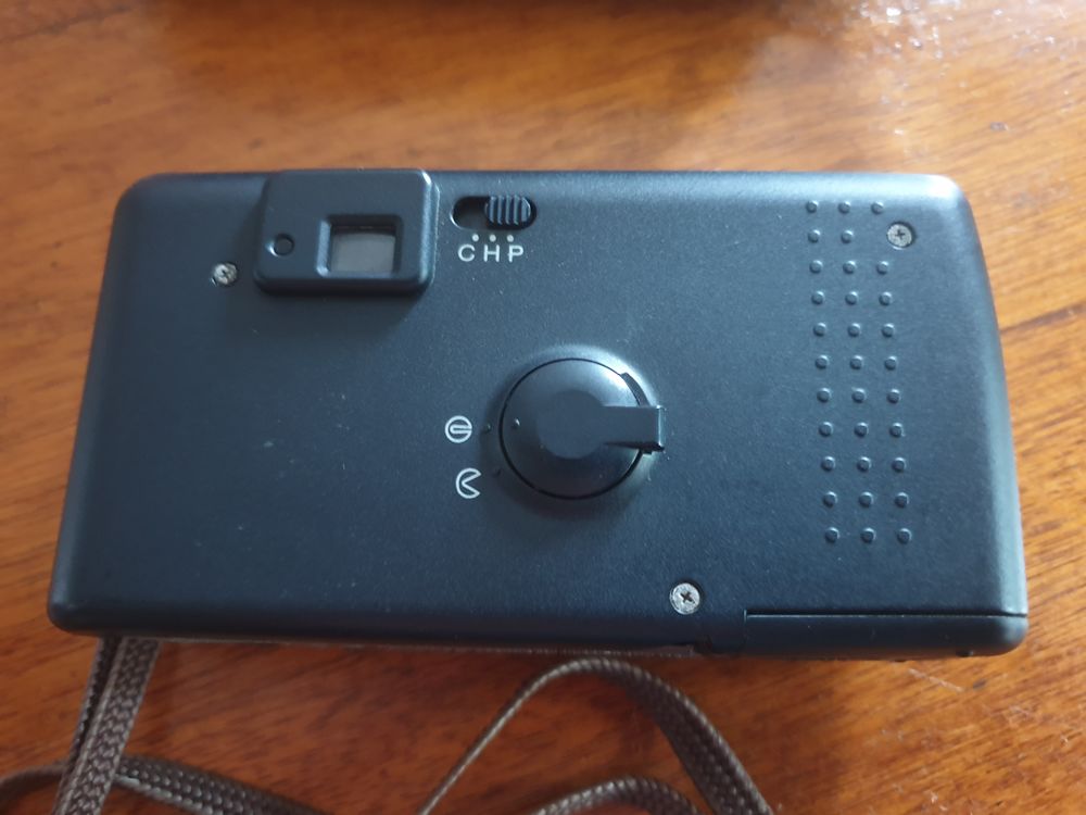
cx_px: 543
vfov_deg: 53.1
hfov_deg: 67.3
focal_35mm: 26
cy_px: 408
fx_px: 816
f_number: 1.5
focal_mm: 4.3
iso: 320
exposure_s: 1/10
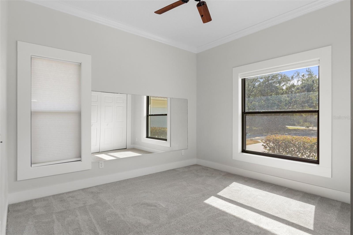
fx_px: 191
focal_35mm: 20
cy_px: 118
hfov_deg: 85.4
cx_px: 176
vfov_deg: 63.2
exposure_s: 1/13
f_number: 8
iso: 320
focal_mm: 13
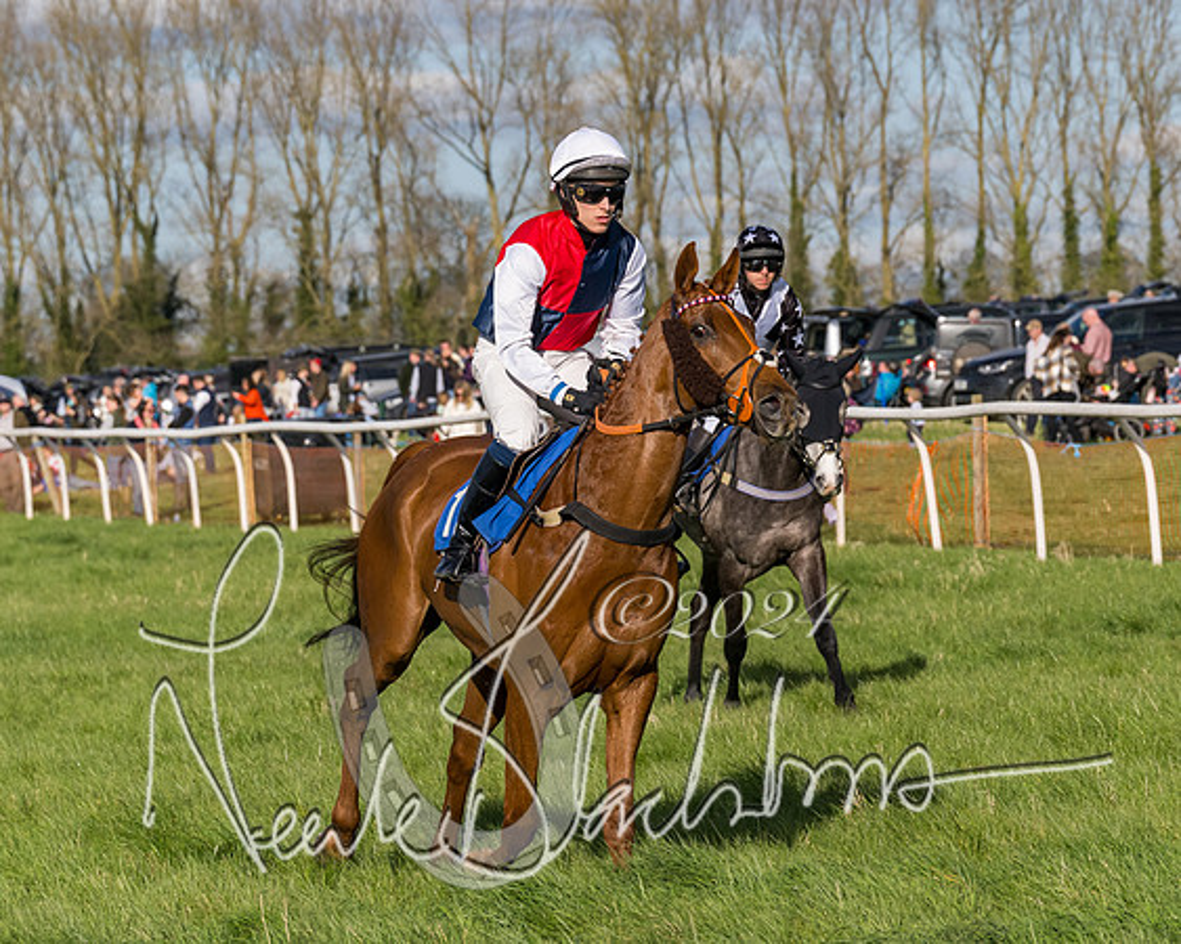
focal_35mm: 199
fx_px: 6936
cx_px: 697
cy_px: 440
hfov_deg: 9.7
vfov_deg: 7.8
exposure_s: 1/3200
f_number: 5
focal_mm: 101
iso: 400
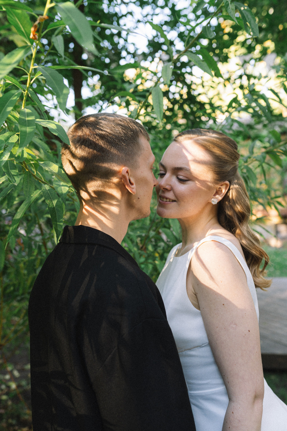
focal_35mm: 35
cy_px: 216
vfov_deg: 54.4
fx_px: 419
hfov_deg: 37.9
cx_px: 144
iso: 640
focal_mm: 35
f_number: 3.2
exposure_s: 1/200
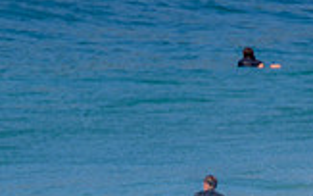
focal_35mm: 2897
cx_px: 188
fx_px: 24721
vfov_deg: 0.5
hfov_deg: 0.7
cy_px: 355
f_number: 11
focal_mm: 800
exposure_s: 1/1000
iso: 450
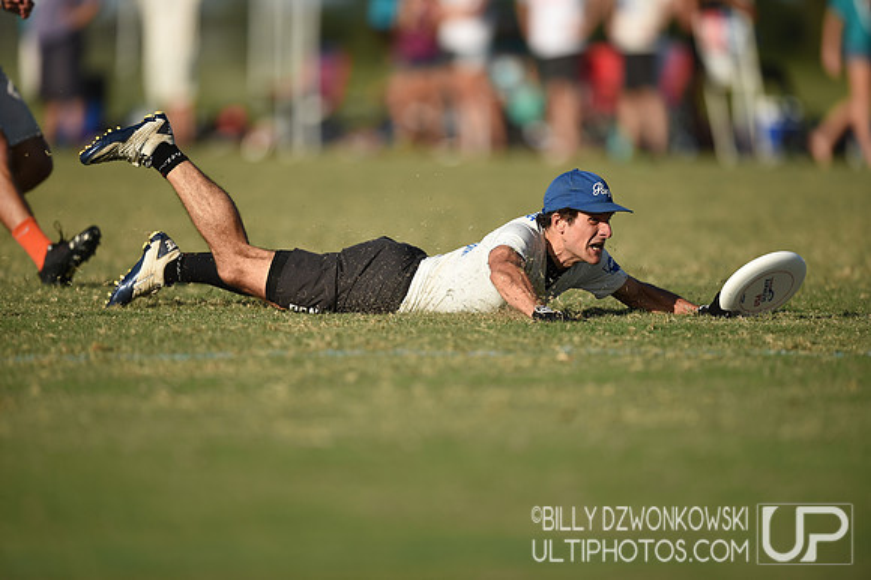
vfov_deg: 3.4
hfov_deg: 5.2
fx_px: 9672
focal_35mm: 400
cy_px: 290
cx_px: 436
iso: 125
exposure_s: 1/3200
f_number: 2.8
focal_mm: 400
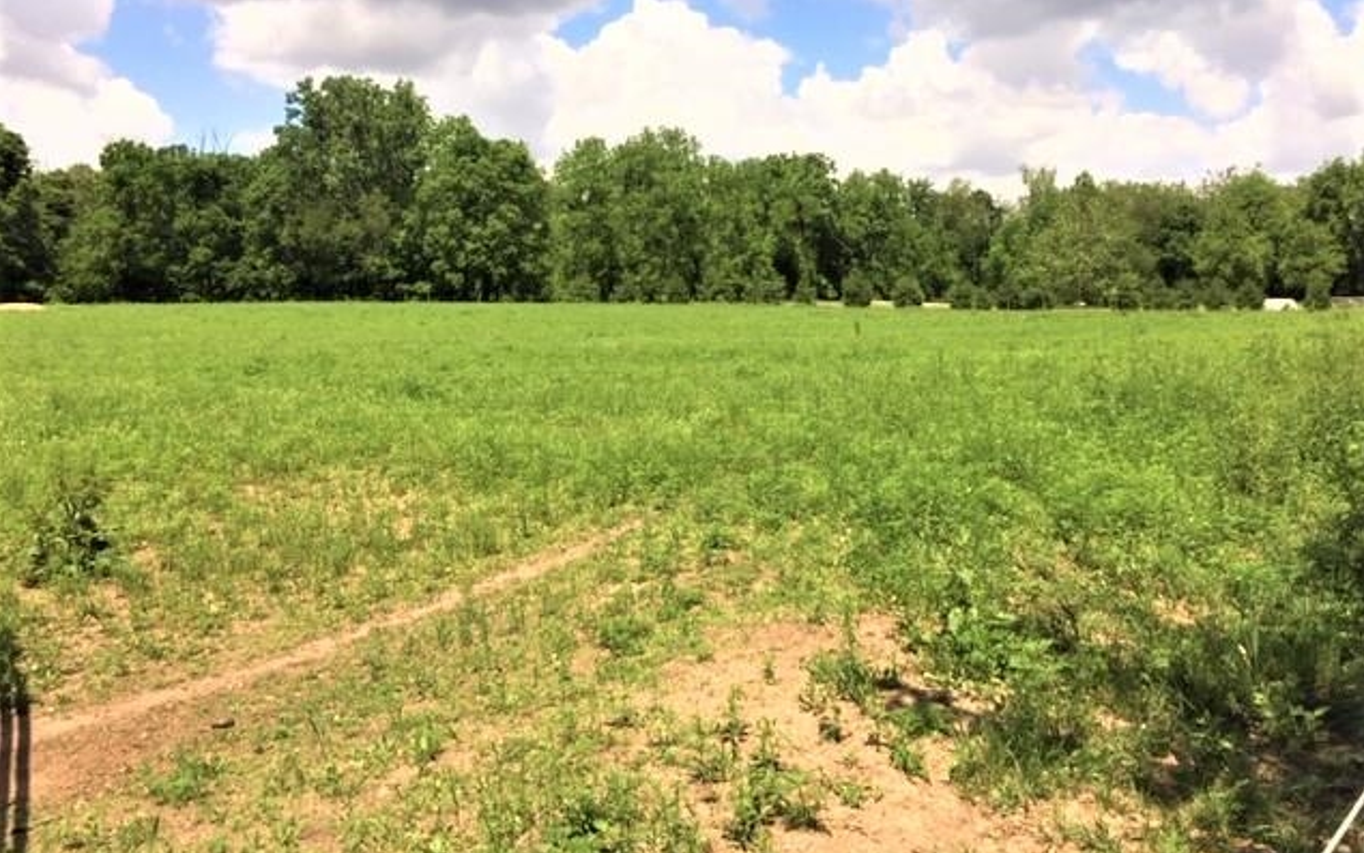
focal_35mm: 31
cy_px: 374
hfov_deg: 61.2
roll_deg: -1.8
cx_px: 679
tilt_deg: -4.4
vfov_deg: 40.5
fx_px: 1152
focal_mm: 4.15
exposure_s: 1/2825
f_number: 2.2
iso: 32
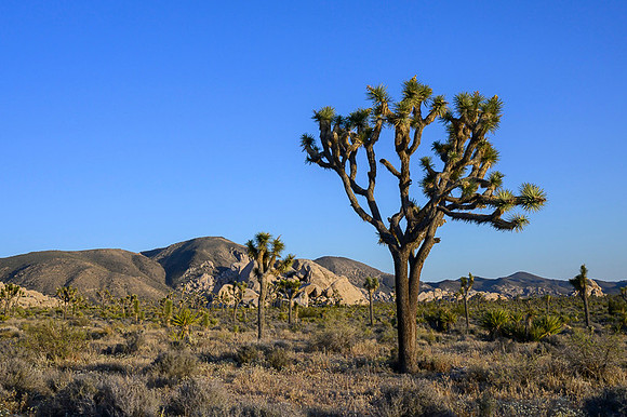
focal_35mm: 41
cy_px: 177
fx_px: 721
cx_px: 302
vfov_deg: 32.2
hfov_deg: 47.0
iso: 200
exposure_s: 1/125
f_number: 18
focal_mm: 36
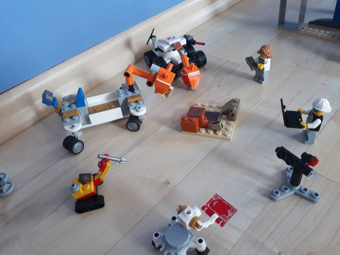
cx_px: 170
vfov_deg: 51.4
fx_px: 265
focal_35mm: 27
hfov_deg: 65.3
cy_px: 128
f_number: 1.7
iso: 200
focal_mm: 3.71
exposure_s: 1/25
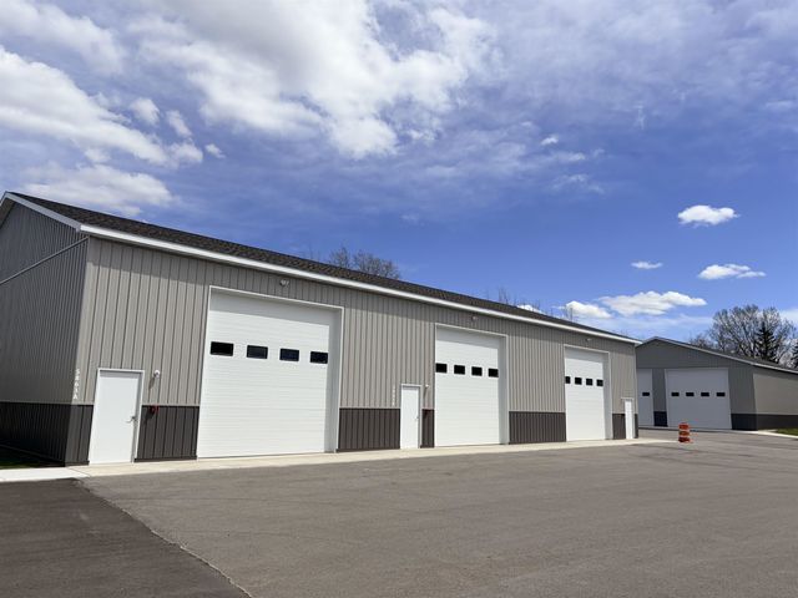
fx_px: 599
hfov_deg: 67.3
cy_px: 299
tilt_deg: +9.8
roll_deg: -1.4
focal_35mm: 26
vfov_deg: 53.1
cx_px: 399
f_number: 1.6
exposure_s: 1/8850
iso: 50
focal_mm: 5.96
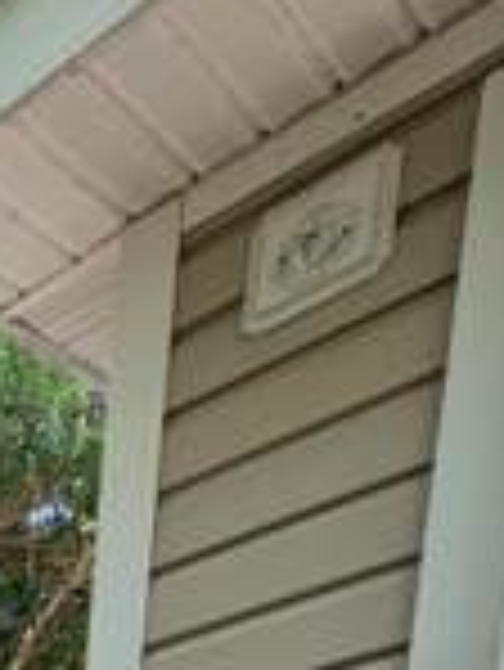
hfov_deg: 16.8
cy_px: 1389
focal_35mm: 60
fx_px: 1163
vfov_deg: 18.3
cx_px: -558
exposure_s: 1/164
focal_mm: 2.22
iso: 40
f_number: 2.2
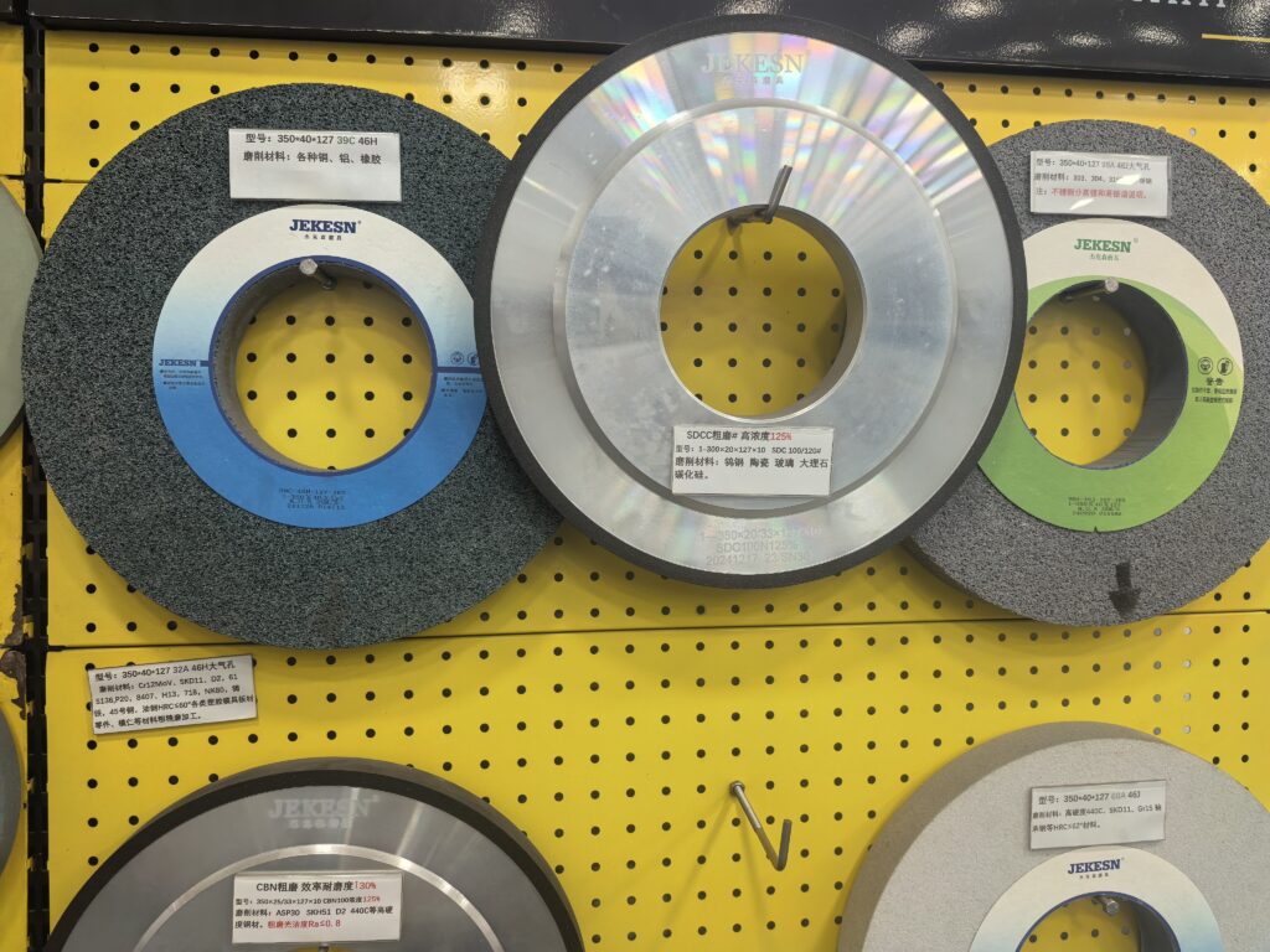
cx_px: 635
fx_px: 881
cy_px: 476
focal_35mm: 24
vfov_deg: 56.8
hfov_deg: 71.6
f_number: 2
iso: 640
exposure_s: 1/100
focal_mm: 6.98
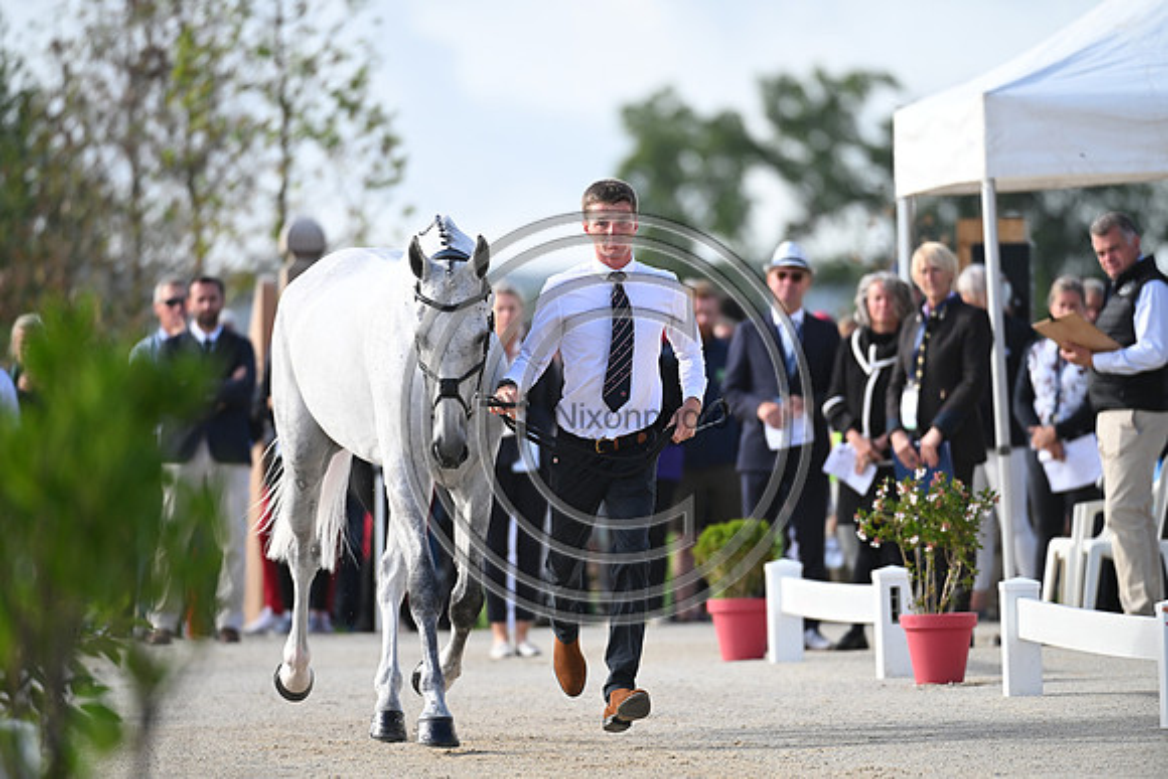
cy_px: 390
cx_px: 584
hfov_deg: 5.4
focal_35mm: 380
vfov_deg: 3.6
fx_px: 12331
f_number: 5
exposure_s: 1/1600
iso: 800
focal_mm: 380
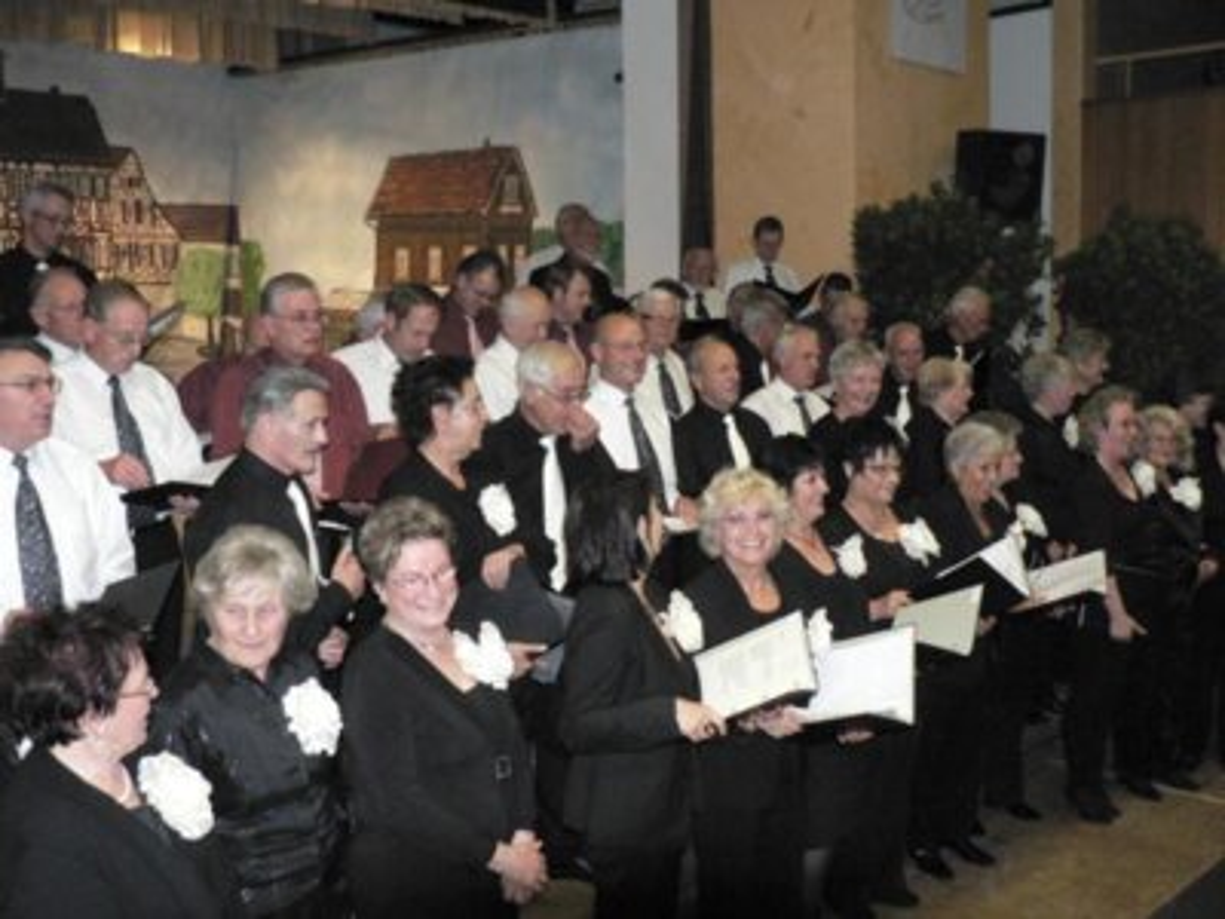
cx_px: 612
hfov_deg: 51.4
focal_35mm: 36
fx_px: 1274
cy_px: 460
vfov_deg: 39.7
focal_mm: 6
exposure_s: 1/60
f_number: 2.8
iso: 400
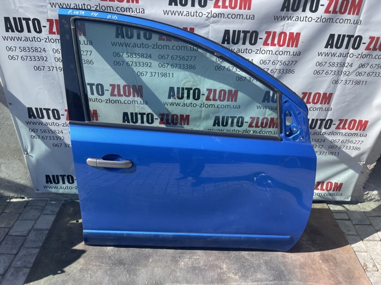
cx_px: 190
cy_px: 142
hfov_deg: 69.4
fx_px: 275
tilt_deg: -32.7
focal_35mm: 25
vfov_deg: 54.8
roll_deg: -3.3
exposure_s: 1/1252
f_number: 1.6
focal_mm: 5.1
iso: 32
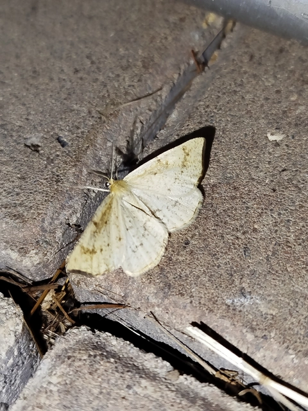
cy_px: 206
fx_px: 629
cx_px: 154
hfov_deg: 27.5
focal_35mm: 53
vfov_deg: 36.2
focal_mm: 5.31
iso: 160
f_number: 1.7
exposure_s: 1/50
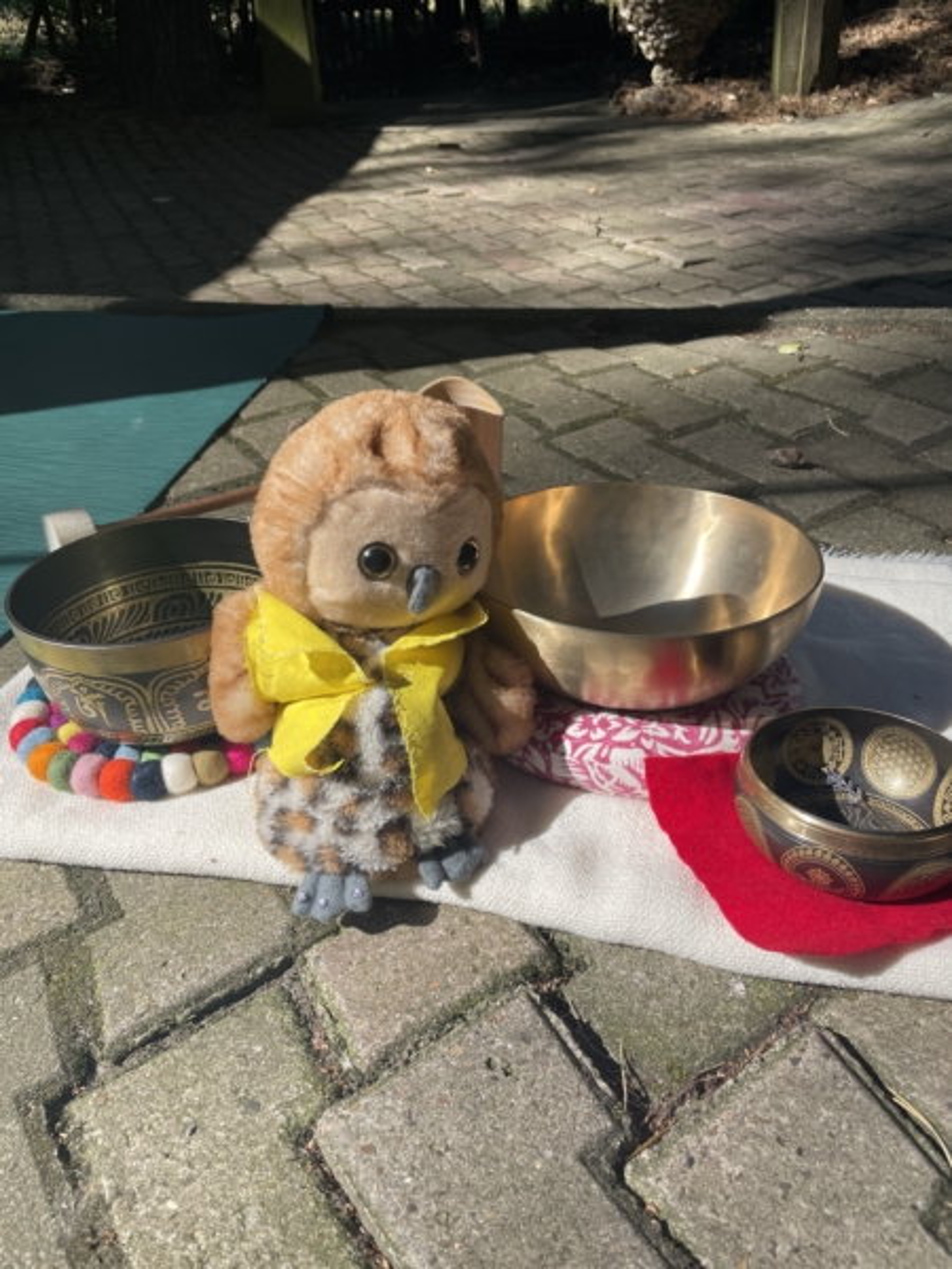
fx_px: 953
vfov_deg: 67.3
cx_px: 476
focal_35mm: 26
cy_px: 634
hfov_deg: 53.1
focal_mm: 4.2
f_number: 1.6
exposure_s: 1/2174
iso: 32
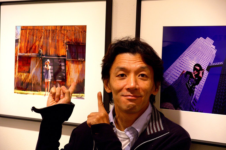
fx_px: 565
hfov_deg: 22.6
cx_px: 113
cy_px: 75
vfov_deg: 15.2
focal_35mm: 90
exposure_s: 1/60
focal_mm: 60
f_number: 4.5
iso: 800
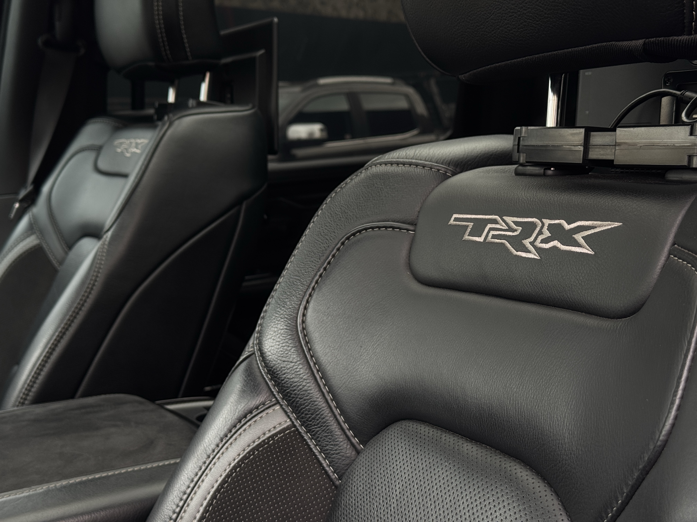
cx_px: 348
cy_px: 261
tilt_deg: -9.0
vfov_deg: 30.3
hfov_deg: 39.7
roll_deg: +1.0
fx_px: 966
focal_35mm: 48
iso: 50
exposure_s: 1/121
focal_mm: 6.76
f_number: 1.78
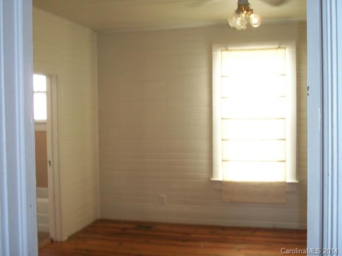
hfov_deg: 46.8
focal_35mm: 40
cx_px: 171
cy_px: 128
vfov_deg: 36.0
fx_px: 395
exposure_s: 1/40
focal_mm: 7.1
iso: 80
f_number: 3.2
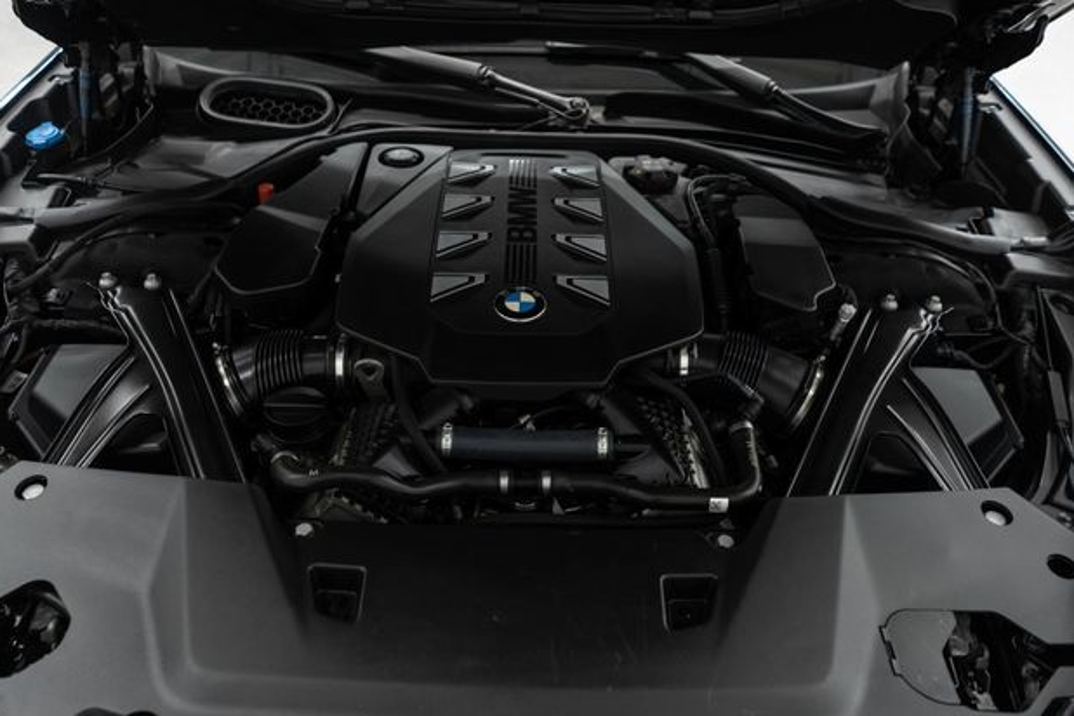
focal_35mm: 29
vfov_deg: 45.0
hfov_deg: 63.6
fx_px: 865
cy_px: 354
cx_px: 523
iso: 400
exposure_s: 1/40
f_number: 3.2
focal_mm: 28
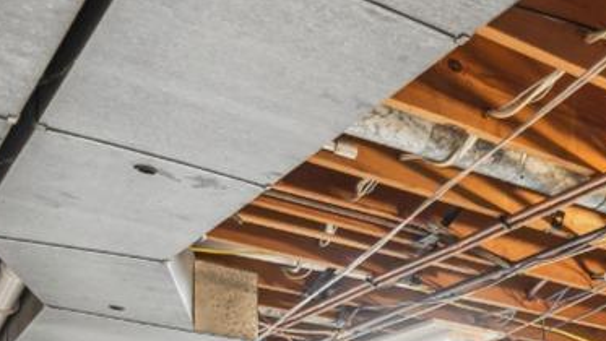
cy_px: 573
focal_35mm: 59
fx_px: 948
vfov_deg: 17.4
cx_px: 939
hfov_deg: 25.4
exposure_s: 1/6
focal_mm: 14
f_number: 8
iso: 100
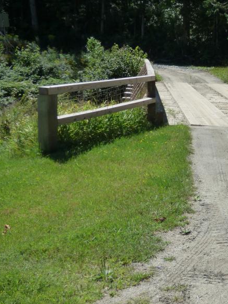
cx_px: 258
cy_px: 150
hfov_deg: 21.9
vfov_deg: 30.7
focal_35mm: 63
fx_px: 553
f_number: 3.4
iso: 160
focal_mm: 6.18
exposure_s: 1/1300
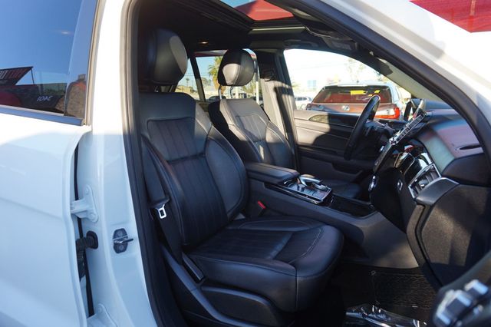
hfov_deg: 73.8
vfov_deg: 53.1
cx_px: 246
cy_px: 164
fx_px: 327
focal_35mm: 24
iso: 100
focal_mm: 16
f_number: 5
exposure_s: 1/80
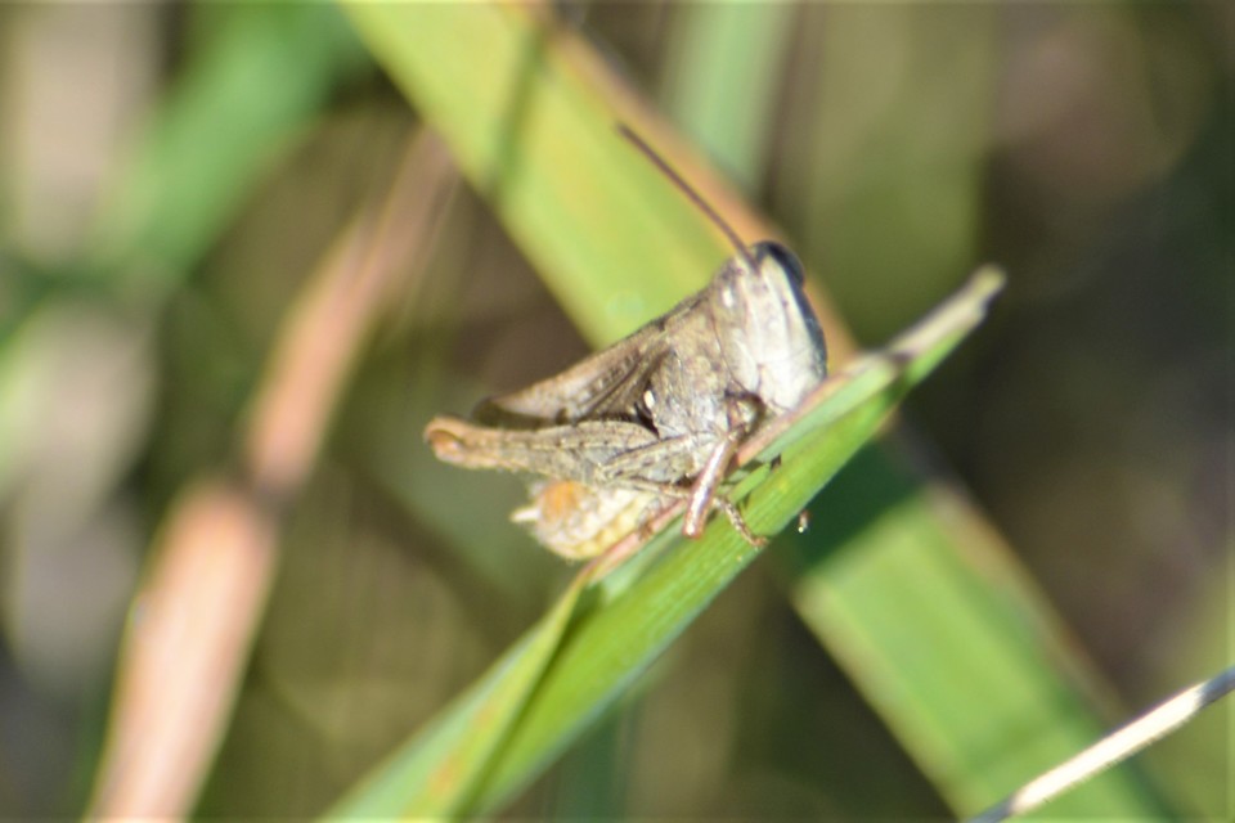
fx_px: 15436
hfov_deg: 4.6
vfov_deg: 3.1
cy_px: 412
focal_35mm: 450
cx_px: 618
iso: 100
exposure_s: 1/125
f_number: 8
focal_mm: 300
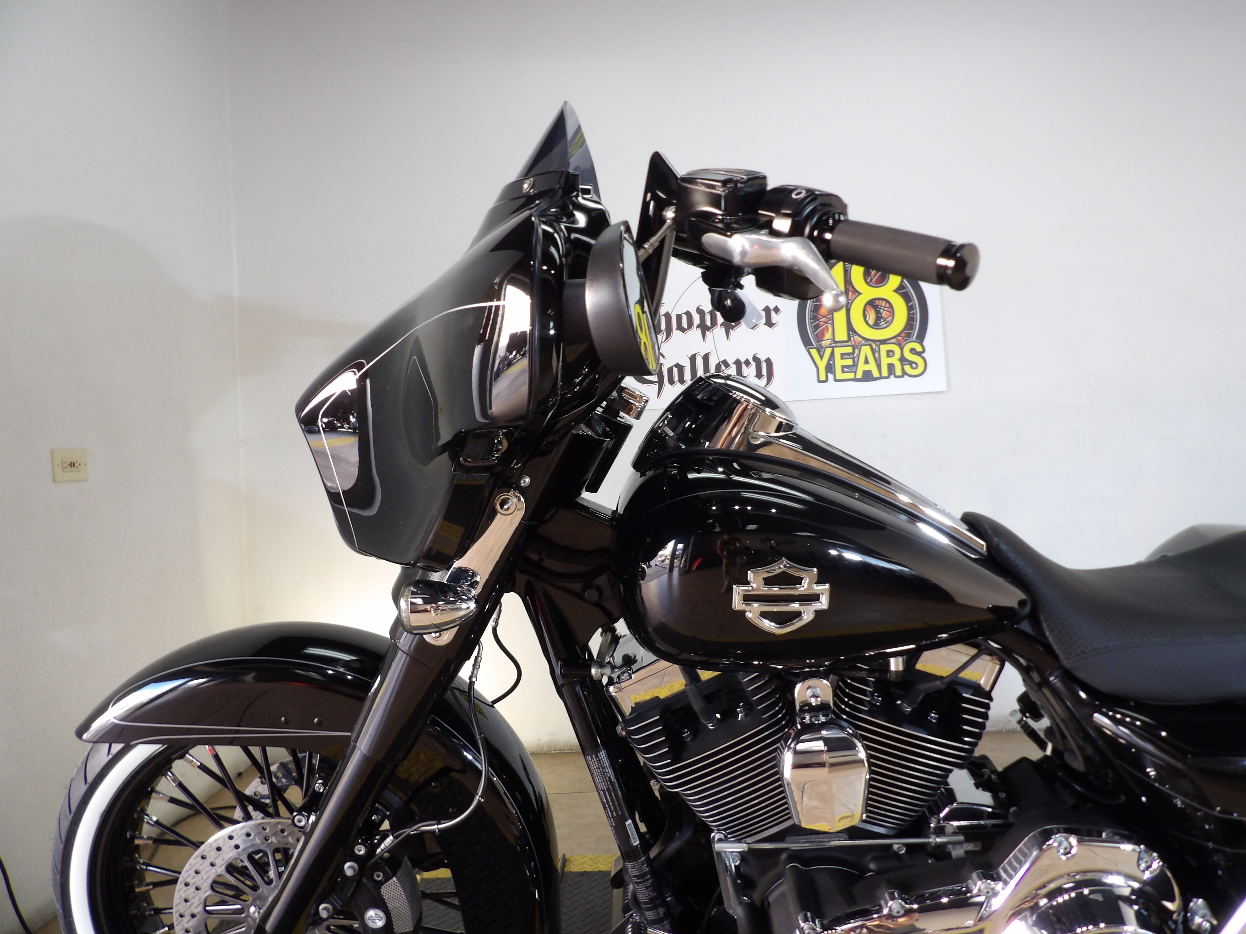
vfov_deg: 56.8
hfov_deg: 71.6
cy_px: 467
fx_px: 864
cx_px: 623
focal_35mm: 24
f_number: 3.2
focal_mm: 4.3
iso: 190
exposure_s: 1/33
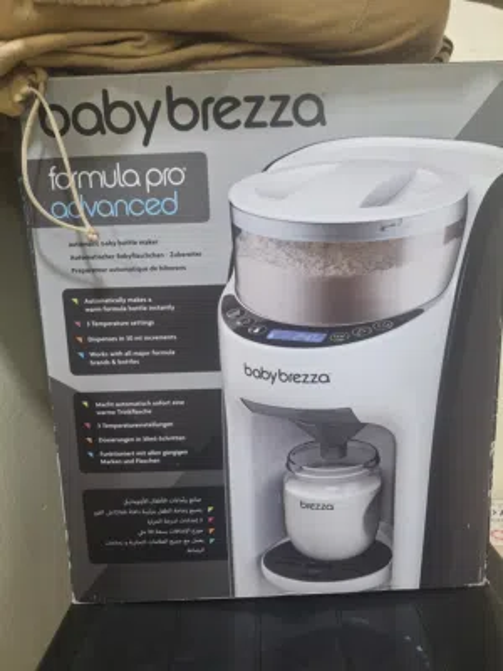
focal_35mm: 23
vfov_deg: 73.9
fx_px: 446
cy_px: 336
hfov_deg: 58.9
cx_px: 252
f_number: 1.8
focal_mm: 5.54
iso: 250
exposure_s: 1/50
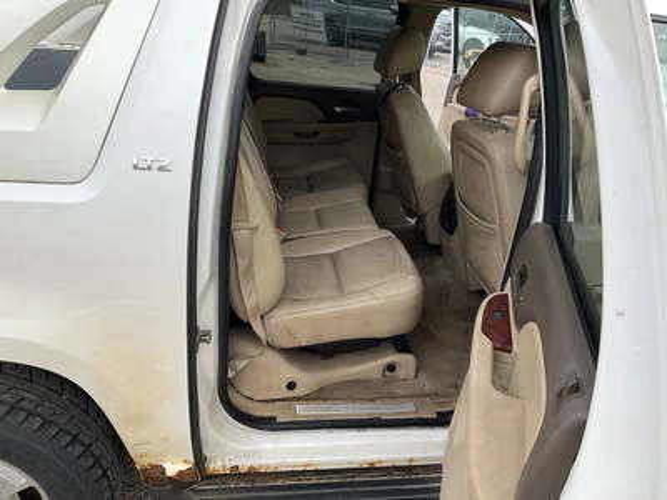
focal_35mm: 29
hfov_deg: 61.7
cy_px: 250
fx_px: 559
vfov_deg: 48.2
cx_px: 334
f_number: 1.8
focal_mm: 3
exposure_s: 1/383
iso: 25
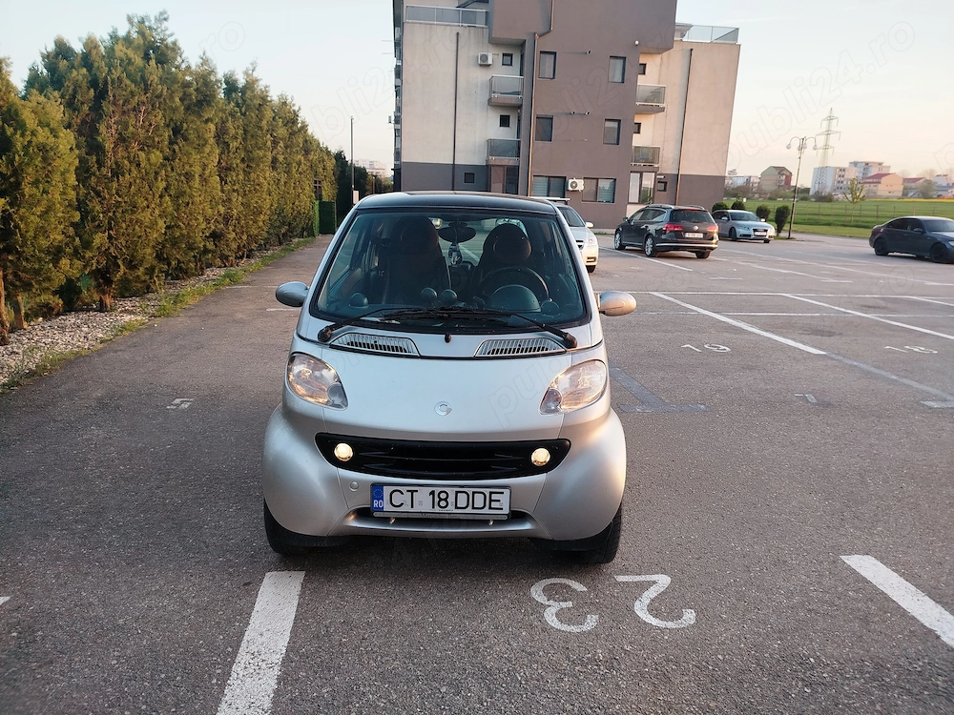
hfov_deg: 71.6
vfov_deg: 56.8
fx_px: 661
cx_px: 477
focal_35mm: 24
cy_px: 358
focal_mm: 5.31
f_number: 1.7
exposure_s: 1/100
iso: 64
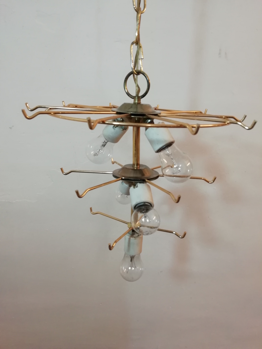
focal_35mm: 26
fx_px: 262
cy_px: 174
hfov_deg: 53.1
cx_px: 131
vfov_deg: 67.3
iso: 125
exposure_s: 1/33.3
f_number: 2.2
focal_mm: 3.46
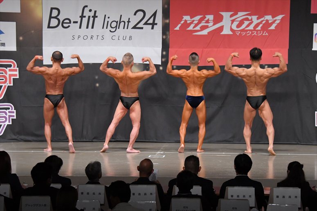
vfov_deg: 10.2
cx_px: 158
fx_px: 1188
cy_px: 106
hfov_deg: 15.2
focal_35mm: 135
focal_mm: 90
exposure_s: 1/400
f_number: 5.6
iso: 5000
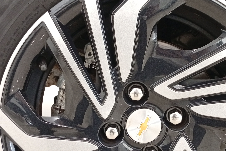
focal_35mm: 60
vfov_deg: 22.5
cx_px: 146
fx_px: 377
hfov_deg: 33.2
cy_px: 109
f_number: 1.8
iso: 601
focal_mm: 3.98
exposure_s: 1/30
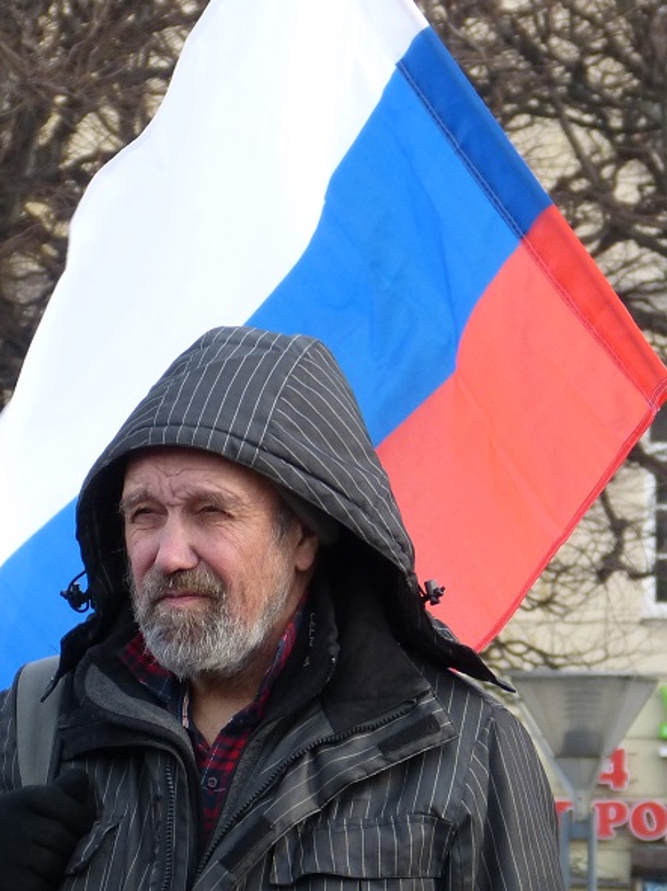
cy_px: 393
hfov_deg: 6.1
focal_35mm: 244
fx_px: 6273
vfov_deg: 8.1
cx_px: 268
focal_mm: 36.1
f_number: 4
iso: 100
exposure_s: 1/200
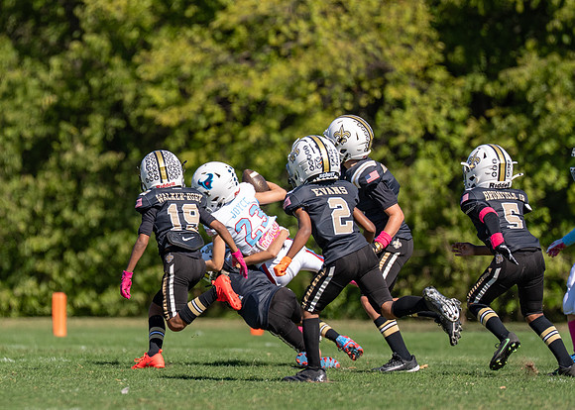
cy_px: 224
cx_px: 194
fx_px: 7481
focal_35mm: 458
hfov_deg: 4.4
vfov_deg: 3.1
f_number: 2.8
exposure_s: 1/2000
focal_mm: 200
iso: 100
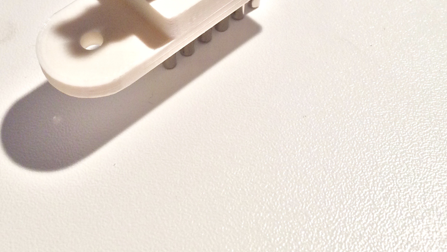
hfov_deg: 37.7
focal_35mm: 55
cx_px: 173
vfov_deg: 21.2
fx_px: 652
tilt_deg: -47.2
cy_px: 8
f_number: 2.2
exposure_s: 1/33
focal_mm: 4.15
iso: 64
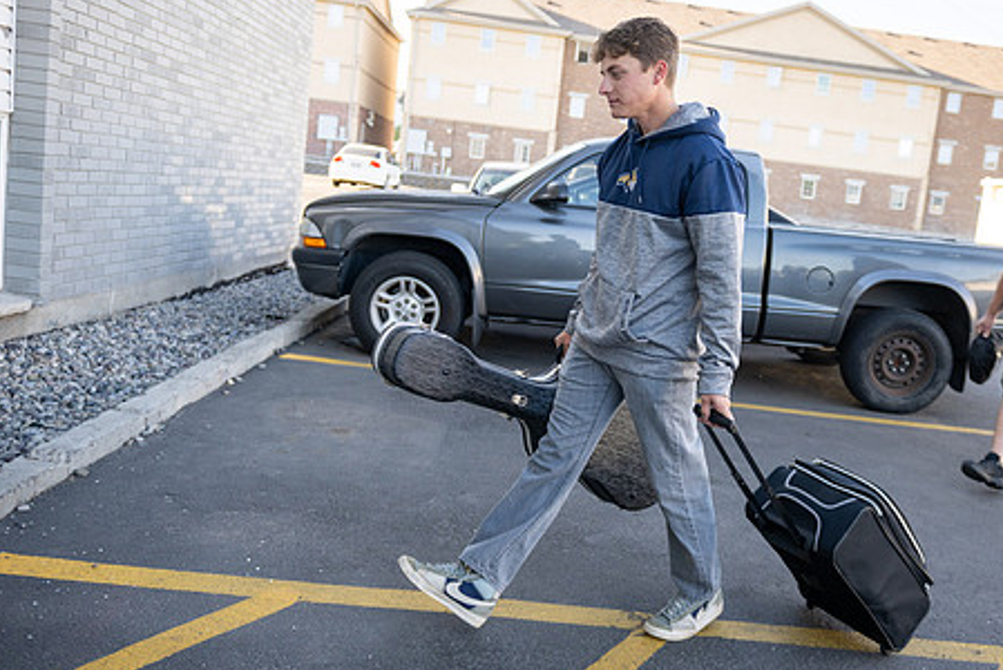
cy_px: 314
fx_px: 864
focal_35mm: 31
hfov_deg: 59.6
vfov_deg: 42.4
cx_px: 617
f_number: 2.8
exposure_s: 1/800
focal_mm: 24
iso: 200
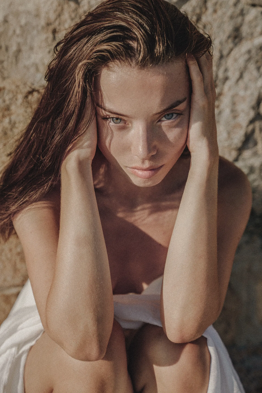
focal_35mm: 70
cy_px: 196
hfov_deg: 19.5
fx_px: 764
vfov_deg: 28.8
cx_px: 131
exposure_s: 1/3200
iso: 200
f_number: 3.5
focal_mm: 70
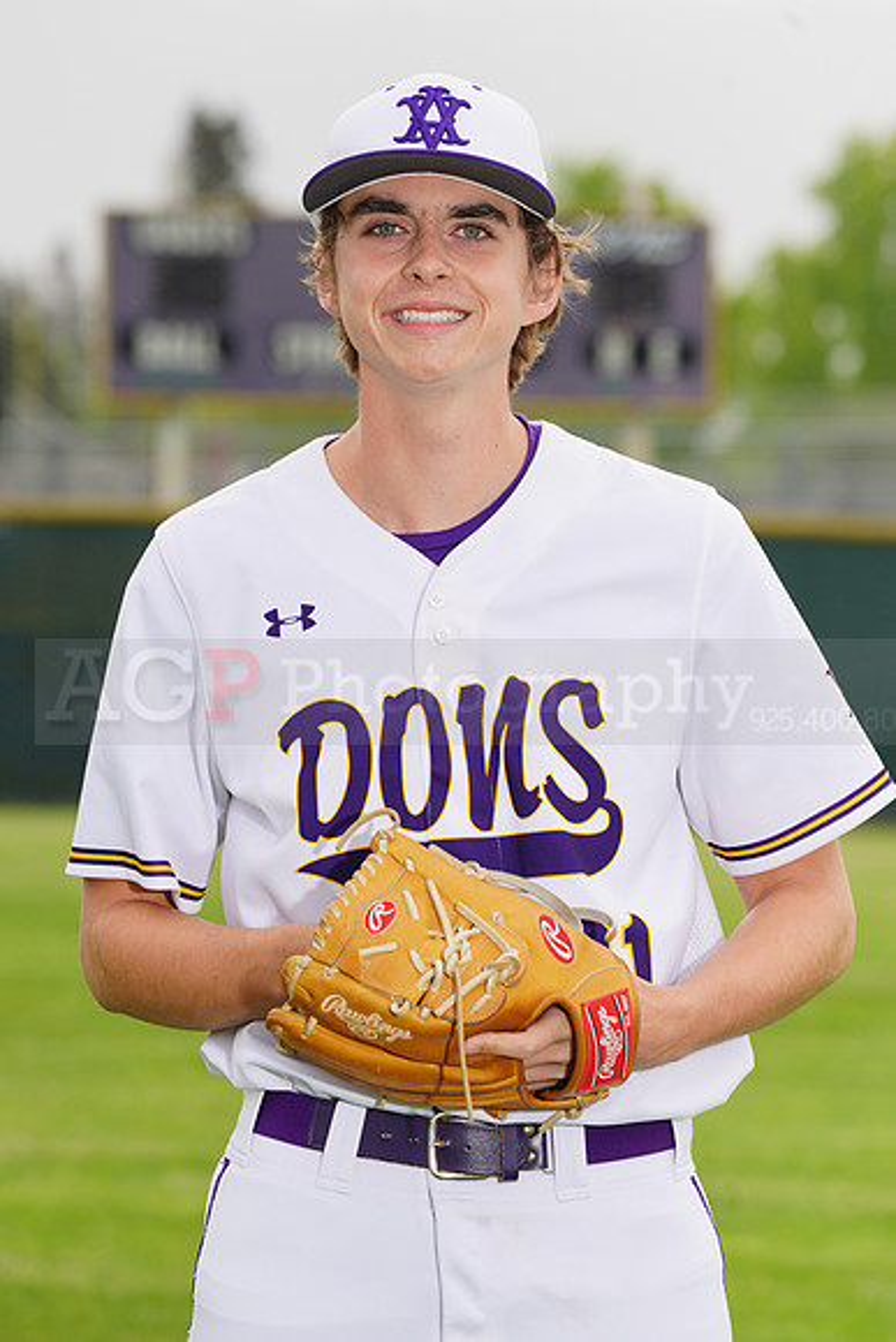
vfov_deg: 8.9
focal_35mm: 232
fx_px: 8655
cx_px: 448
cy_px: 671
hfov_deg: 5.9
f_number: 9
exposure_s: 1/250
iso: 160
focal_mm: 232
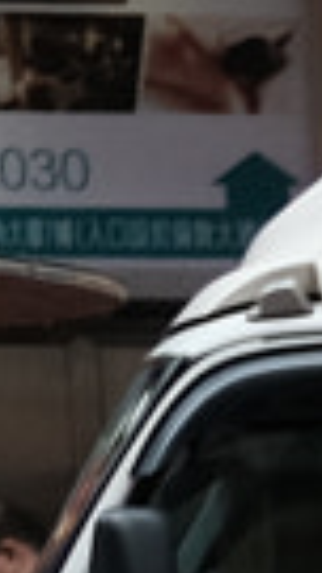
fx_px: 5067
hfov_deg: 3.3
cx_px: 1873
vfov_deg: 6.2
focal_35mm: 334
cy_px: 1326
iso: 500
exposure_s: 1/500
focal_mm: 18
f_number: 4
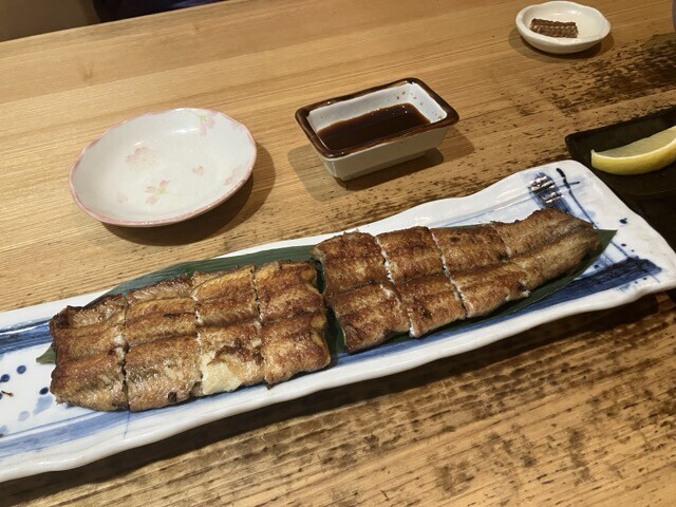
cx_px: 338
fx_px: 547
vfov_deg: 49.7
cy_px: 254
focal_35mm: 28
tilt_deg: -46.6
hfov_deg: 63.4
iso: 320
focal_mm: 3.99
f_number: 1.8
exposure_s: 1/57
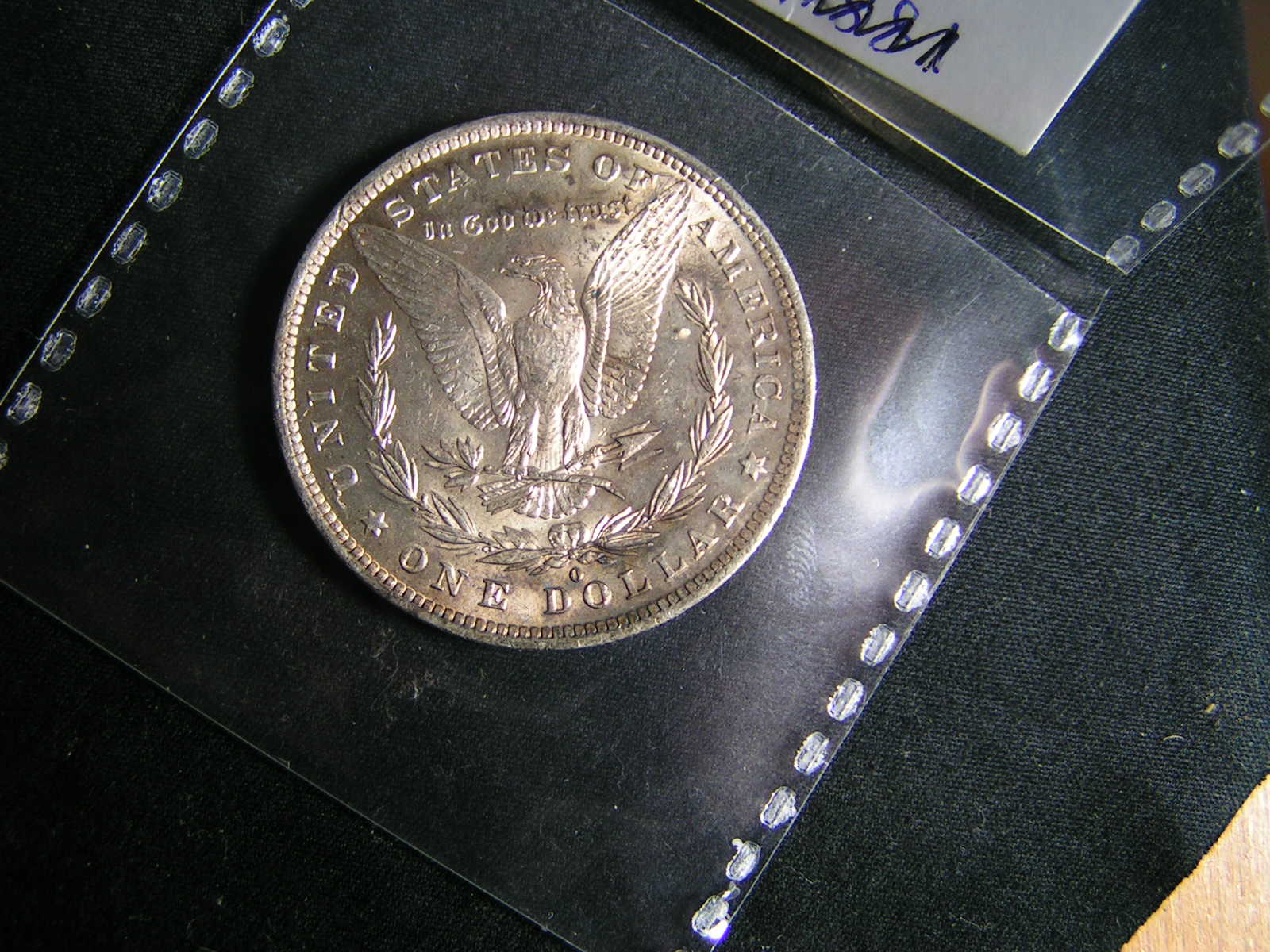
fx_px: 1394
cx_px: 635
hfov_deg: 49.0
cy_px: 476
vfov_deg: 37.7
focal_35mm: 38
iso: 80
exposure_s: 1/40
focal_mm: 5.8
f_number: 2.8
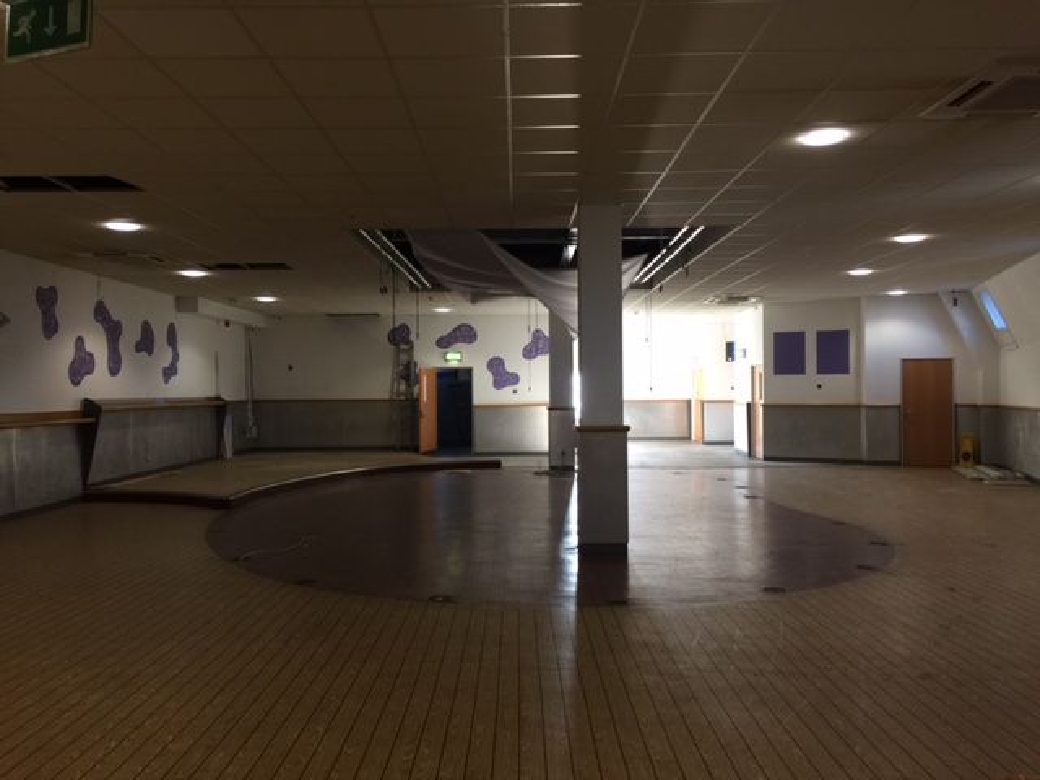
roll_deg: +0.6
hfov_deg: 61.7
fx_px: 871
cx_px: 520
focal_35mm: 29
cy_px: 390
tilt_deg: +0.4
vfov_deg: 48.2
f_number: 2.2
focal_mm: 4.15
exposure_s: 1/17
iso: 64
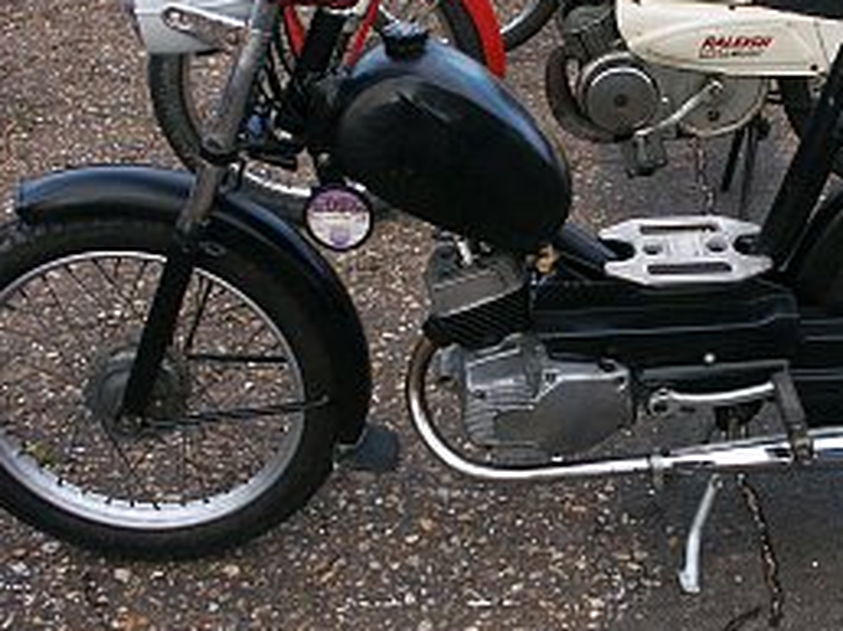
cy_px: 271
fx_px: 1411
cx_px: 596
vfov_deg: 25.2
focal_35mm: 58
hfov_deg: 32.8
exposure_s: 1/125
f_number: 4.5
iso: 100
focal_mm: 8.35
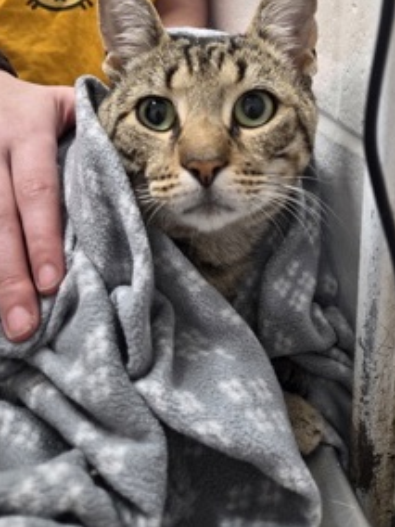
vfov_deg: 52.0
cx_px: 210
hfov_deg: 41.8
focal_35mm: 34
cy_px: 141
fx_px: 517
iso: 160
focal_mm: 5.4
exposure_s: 1/50
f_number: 1.8
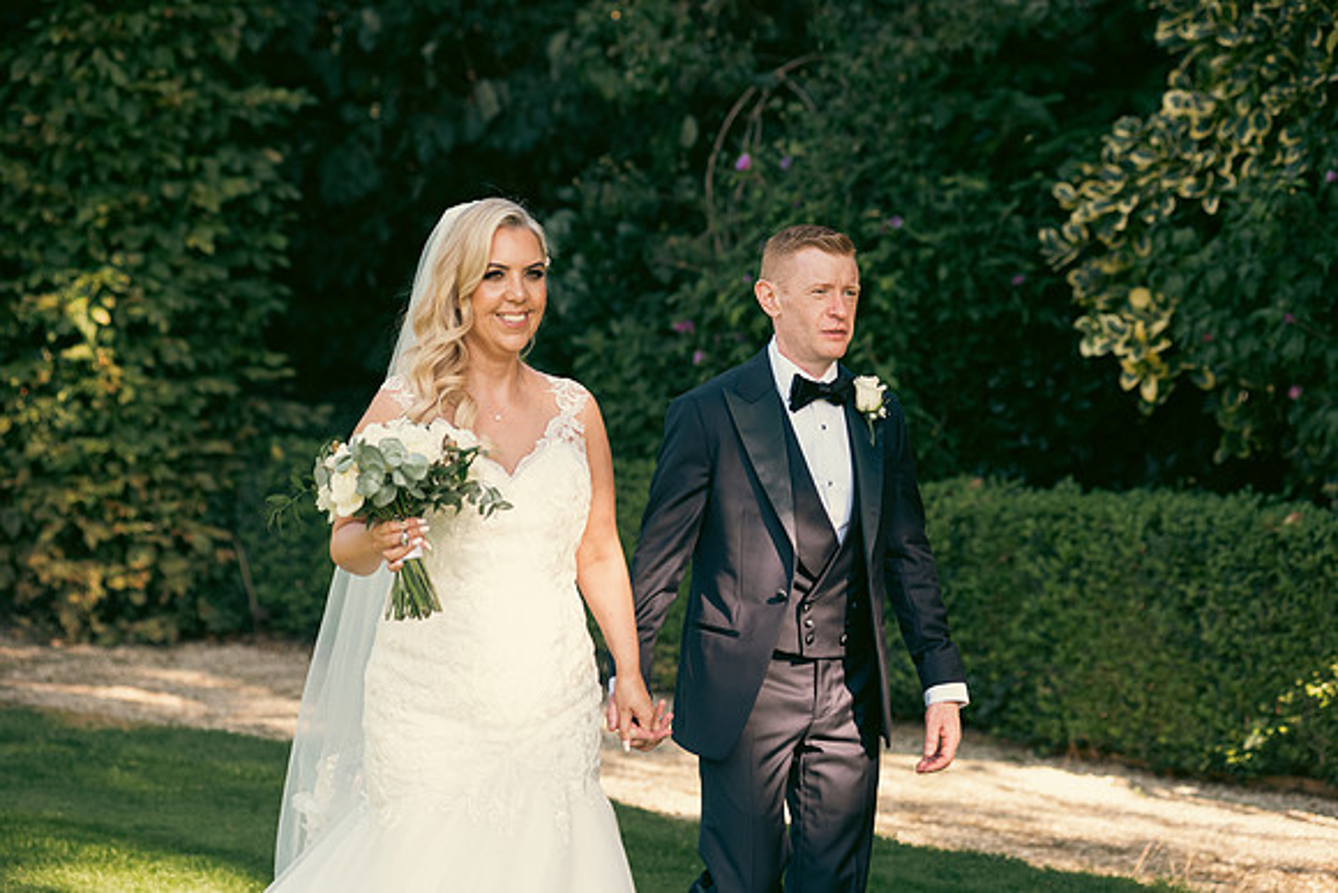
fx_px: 4163
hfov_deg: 18.3
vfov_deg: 12.2
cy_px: 446
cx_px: 669
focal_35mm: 112
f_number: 3.5
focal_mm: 112
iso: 200
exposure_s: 1/200
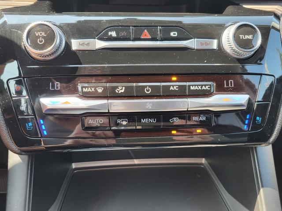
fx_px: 212
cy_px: 106
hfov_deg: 67.3
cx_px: 141
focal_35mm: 26
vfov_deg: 53.1
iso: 100
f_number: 1.8
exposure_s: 1/120
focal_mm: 5.4
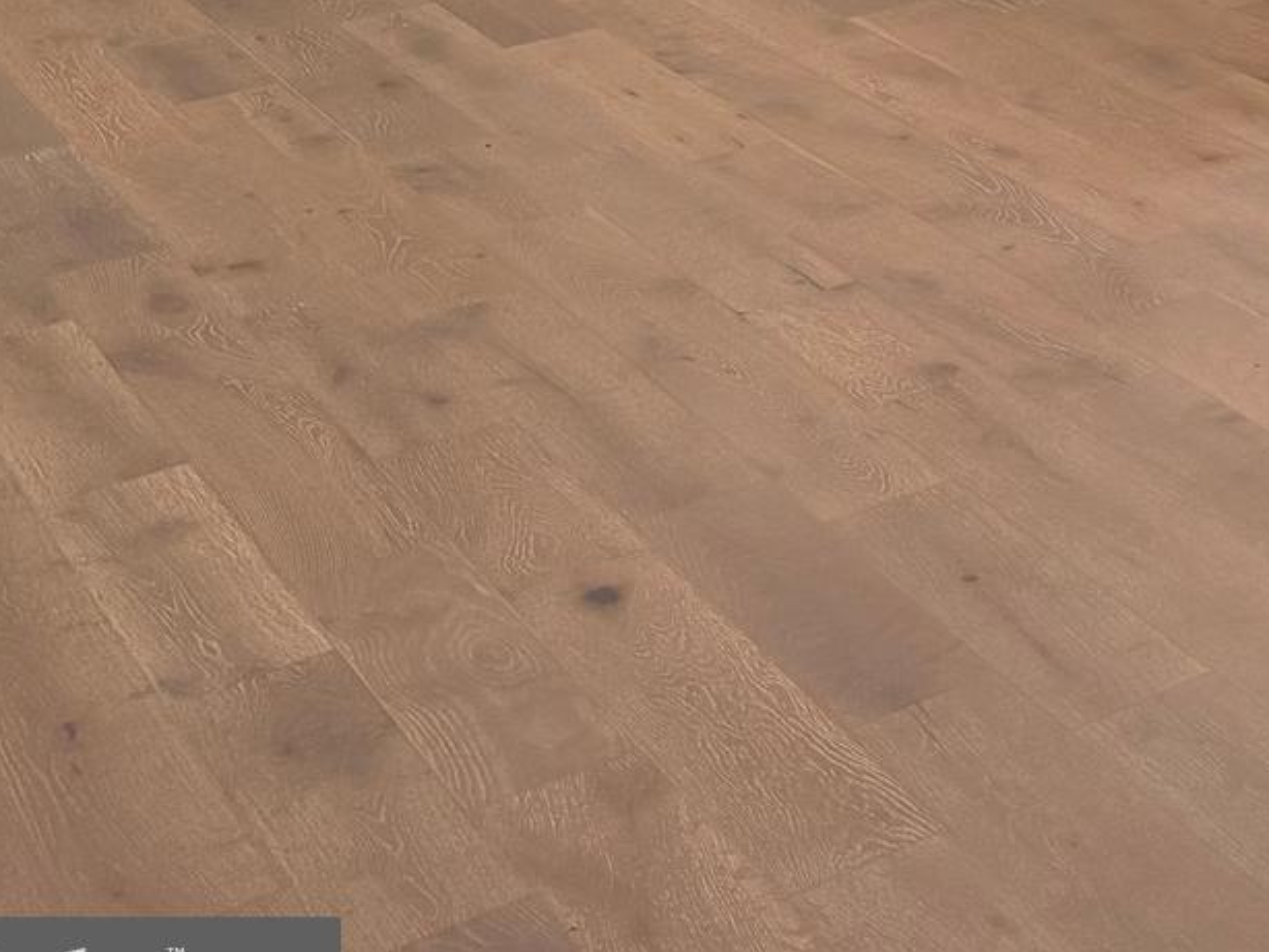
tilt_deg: -8.2
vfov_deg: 16.7
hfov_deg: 20.6
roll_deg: +1.1
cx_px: 1941
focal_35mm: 80
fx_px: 2934
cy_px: -500
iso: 250
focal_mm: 6.76
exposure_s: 1/120
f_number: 1.78
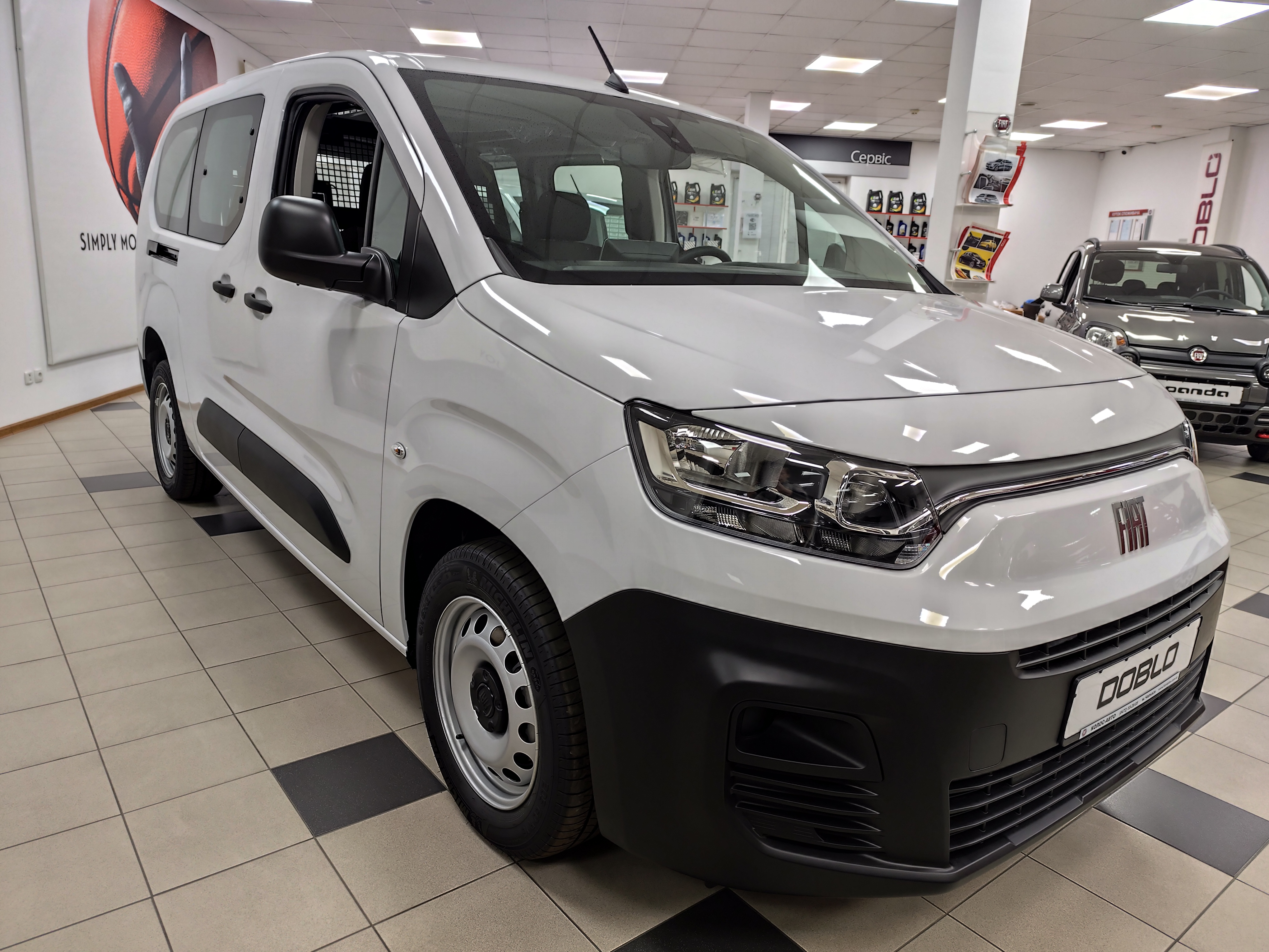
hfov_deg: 73.9
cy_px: 476
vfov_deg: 58.9
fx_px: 843
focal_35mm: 23
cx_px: 634
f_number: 1.65
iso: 320
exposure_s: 1/25
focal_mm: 6.19
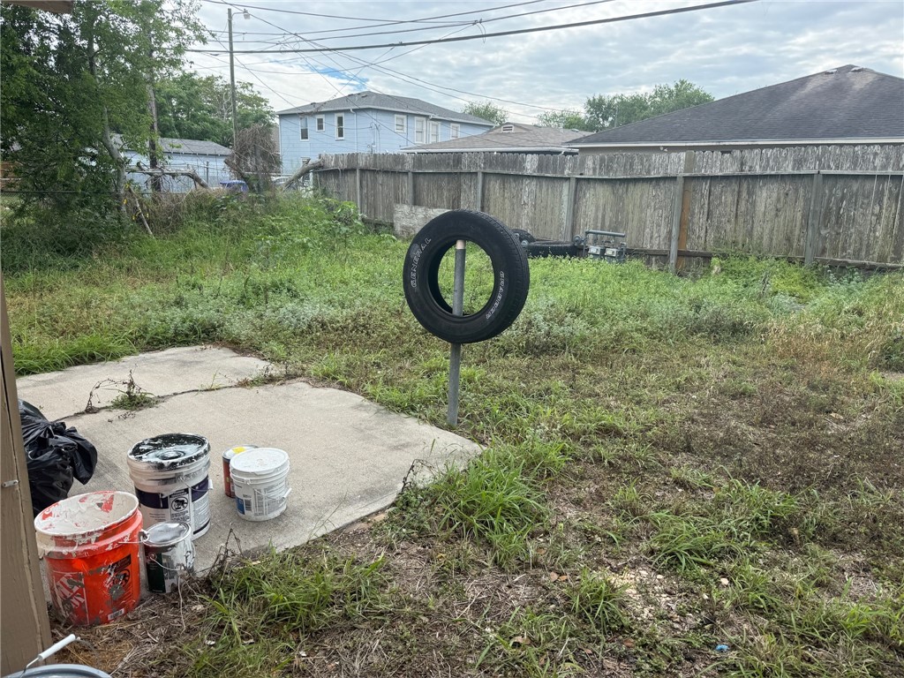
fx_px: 627
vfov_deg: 56.8
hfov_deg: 71.6
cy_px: 339
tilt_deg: -14.2
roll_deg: -1.4
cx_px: 452
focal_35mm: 24
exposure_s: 1/2169
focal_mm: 6.76
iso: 80
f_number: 1.78
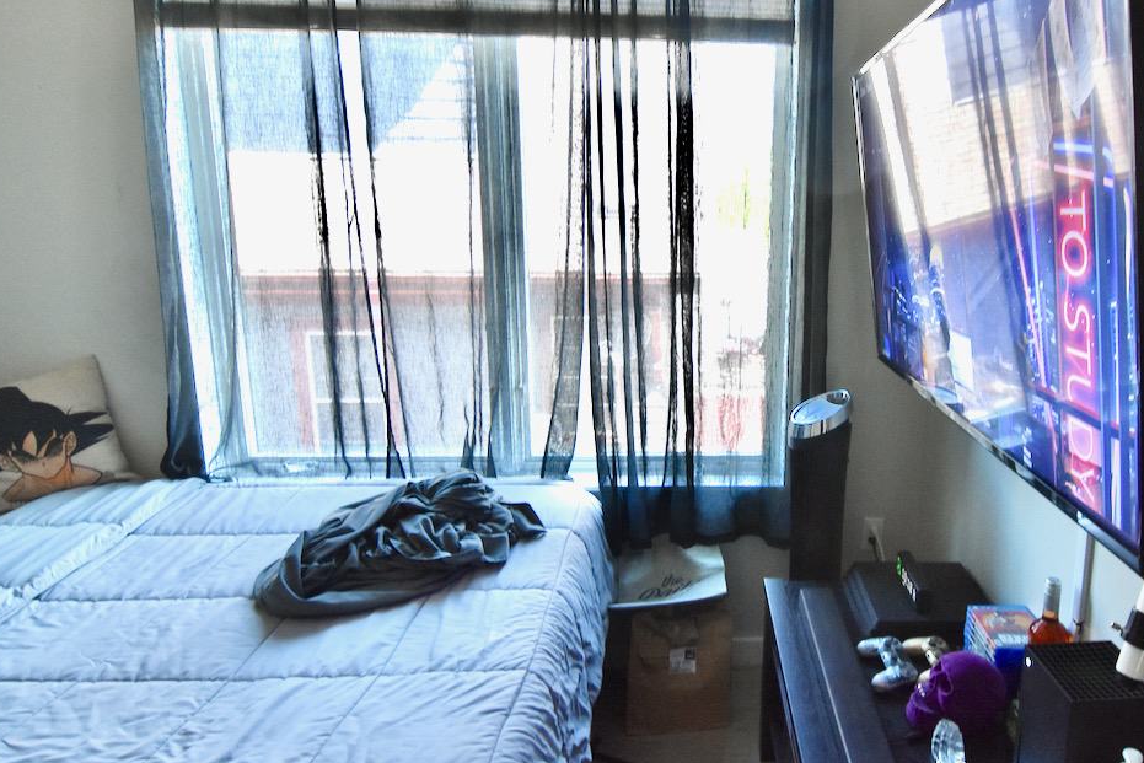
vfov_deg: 55.7
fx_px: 721
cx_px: 750
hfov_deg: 74.8
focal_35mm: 23
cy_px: 346
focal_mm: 11
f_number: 4
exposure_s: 1/60
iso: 1100
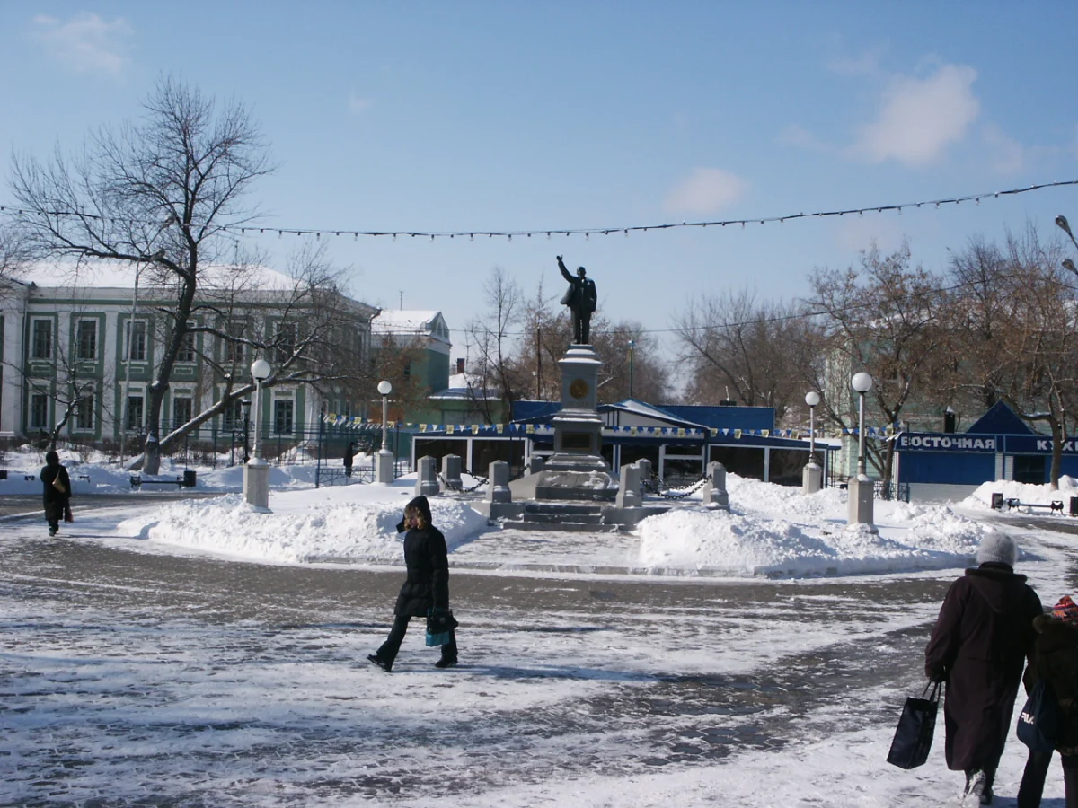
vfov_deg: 33.6
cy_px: 404
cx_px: 539
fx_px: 1339
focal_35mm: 43
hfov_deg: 43.9
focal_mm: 8.96
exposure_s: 1/500
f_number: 8
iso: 64
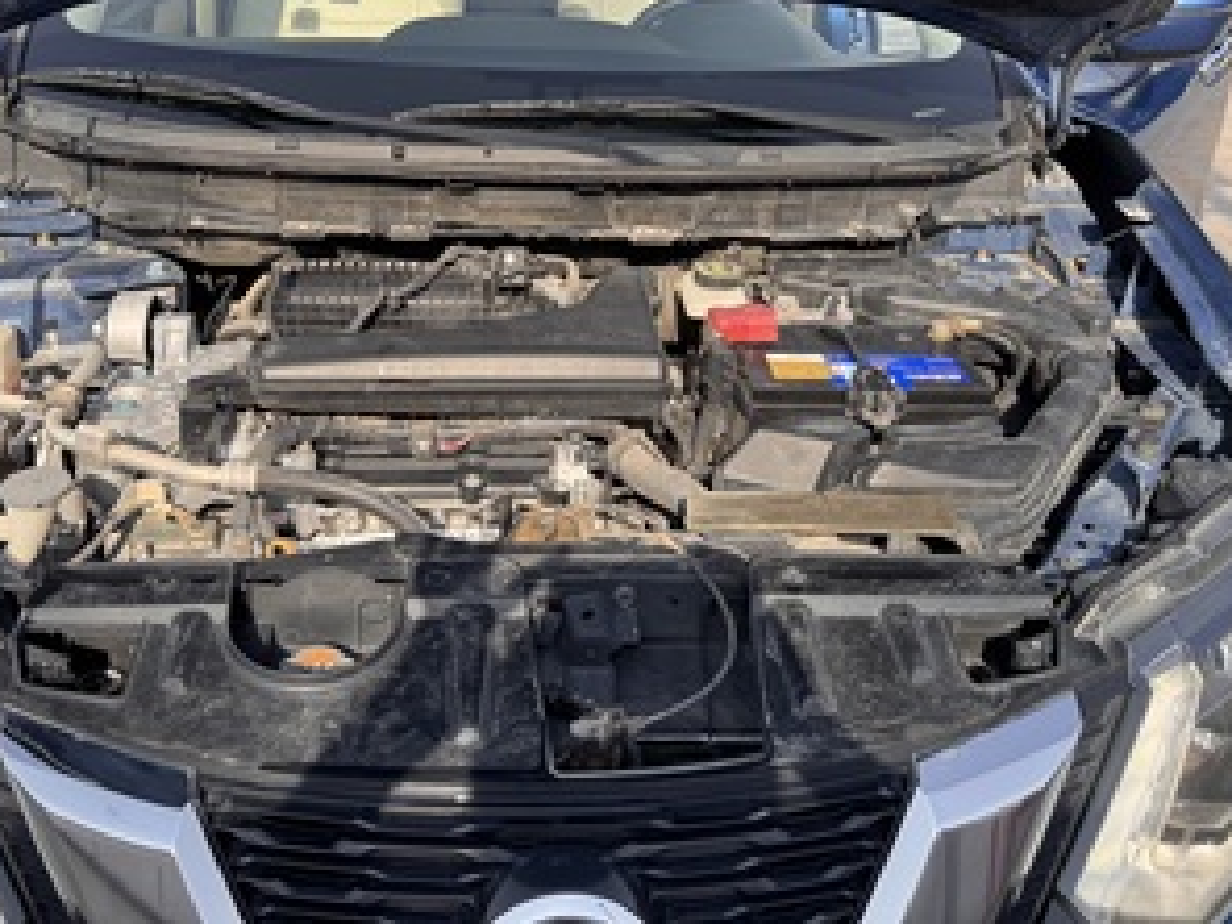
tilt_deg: -19.1
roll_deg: -2.9
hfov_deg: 50.1
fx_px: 1317
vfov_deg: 37.6
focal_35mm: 37
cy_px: 214
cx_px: 597
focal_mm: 6.76
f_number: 1.78
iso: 80
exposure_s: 1/1597
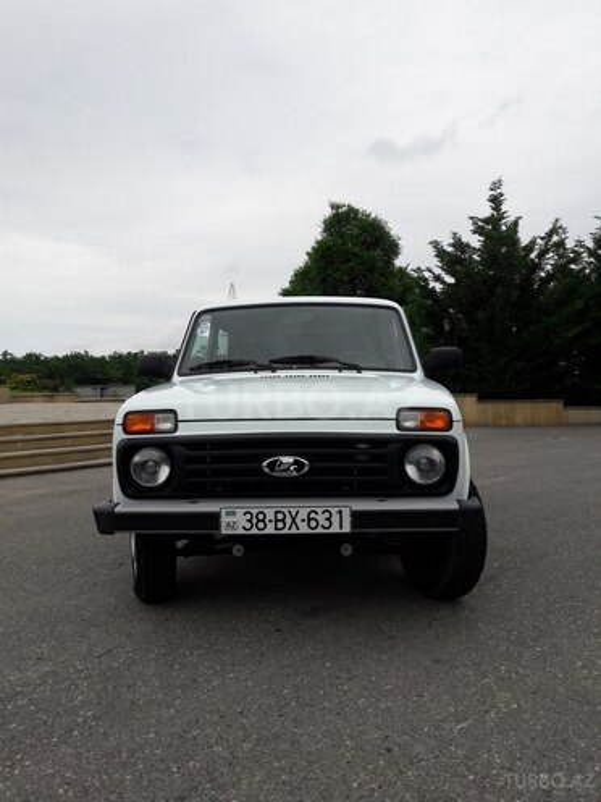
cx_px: 300
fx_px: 648
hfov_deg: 49.7
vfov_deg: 63.4
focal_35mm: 28
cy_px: 401
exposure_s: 1/1005
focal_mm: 3.7
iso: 40
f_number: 1.9
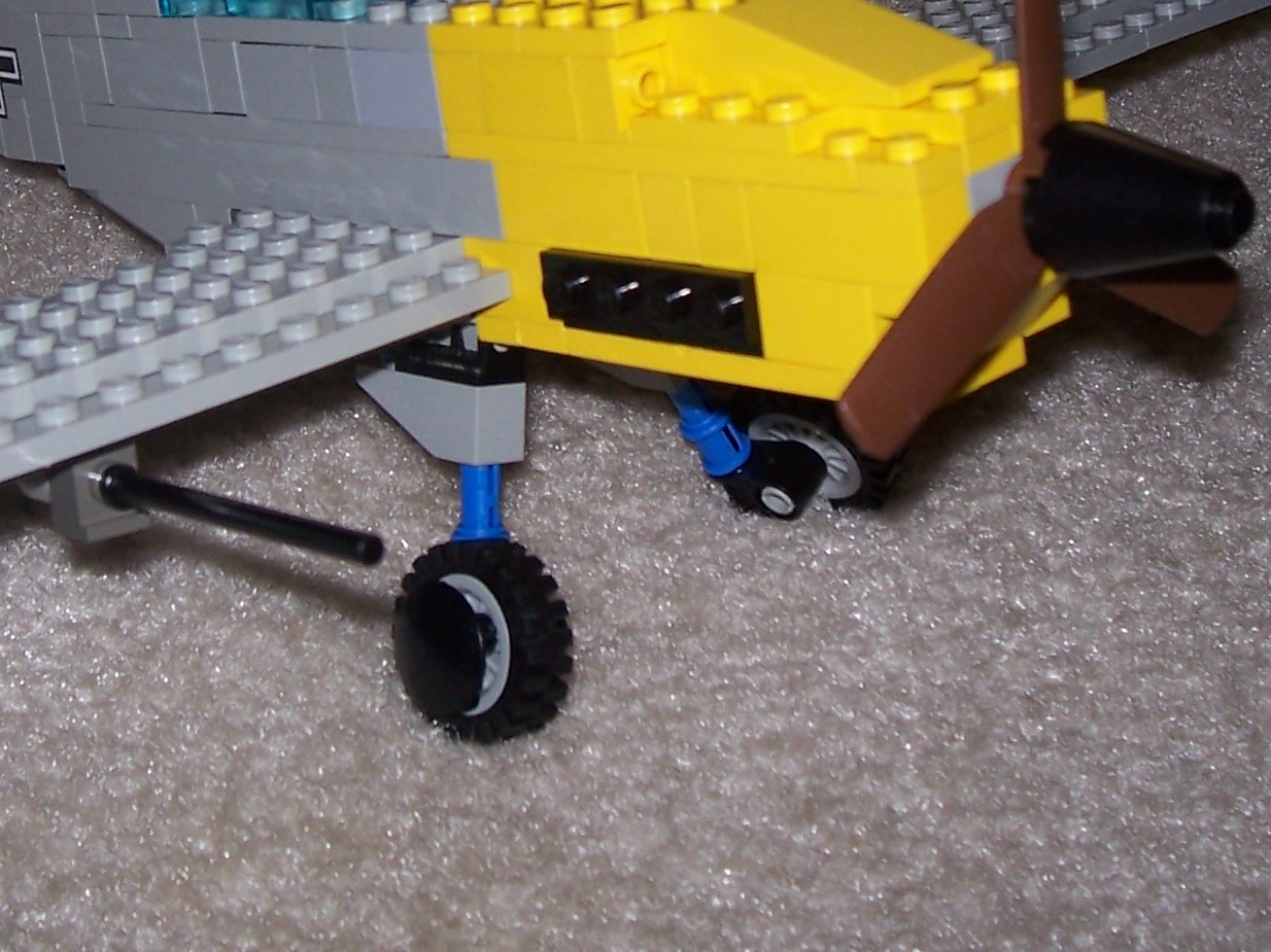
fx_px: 2606
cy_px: 177
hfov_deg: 27.3
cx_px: 449
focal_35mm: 71
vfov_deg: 20.5
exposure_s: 1/60
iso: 80
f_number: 2.7
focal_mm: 5.6
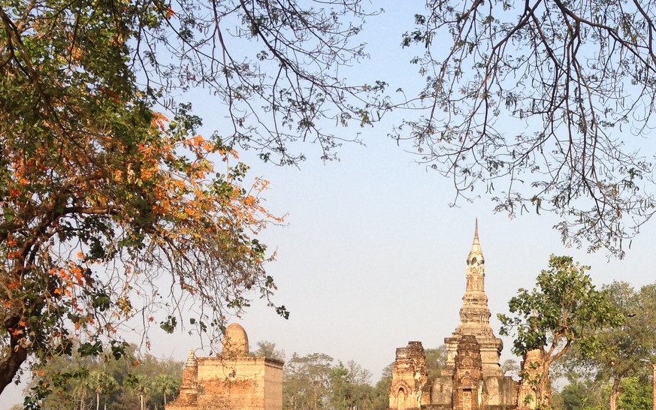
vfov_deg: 18.7
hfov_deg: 29.3
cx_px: 558
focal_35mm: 68
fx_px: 1216
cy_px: 399
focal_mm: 4.28
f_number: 2.4
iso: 50
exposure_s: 1/812
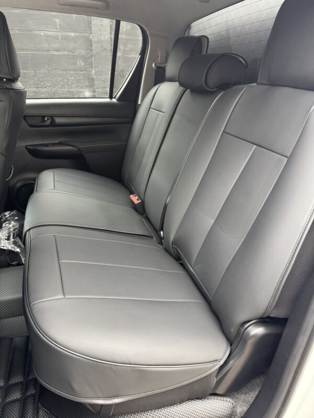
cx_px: 157
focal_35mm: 24
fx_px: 290
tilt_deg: -24.3
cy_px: 209
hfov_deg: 56.8
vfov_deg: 71.6
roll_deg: -0.4
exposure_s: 1/60
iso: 250
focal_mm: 6.76
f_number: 1.78
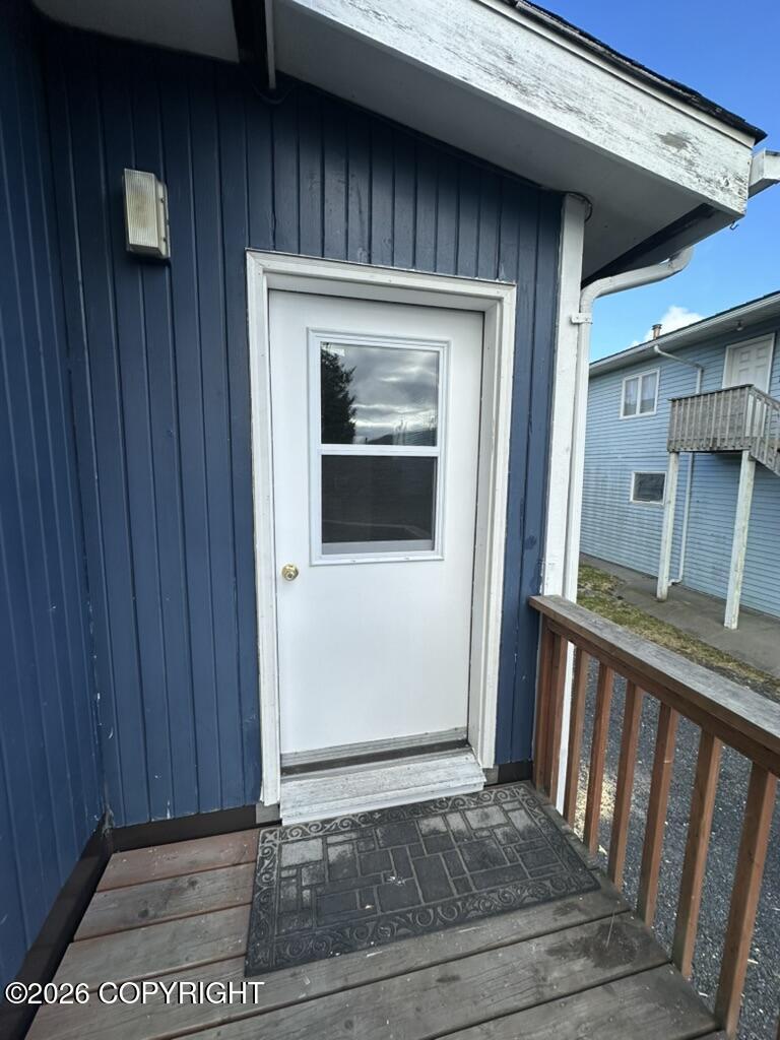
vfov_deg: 102.1
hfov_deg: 85.7
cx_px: 390
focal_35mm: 14
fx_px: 421
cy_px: 520
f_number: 2.2
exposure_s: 1/979
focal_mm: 2.22
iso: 40
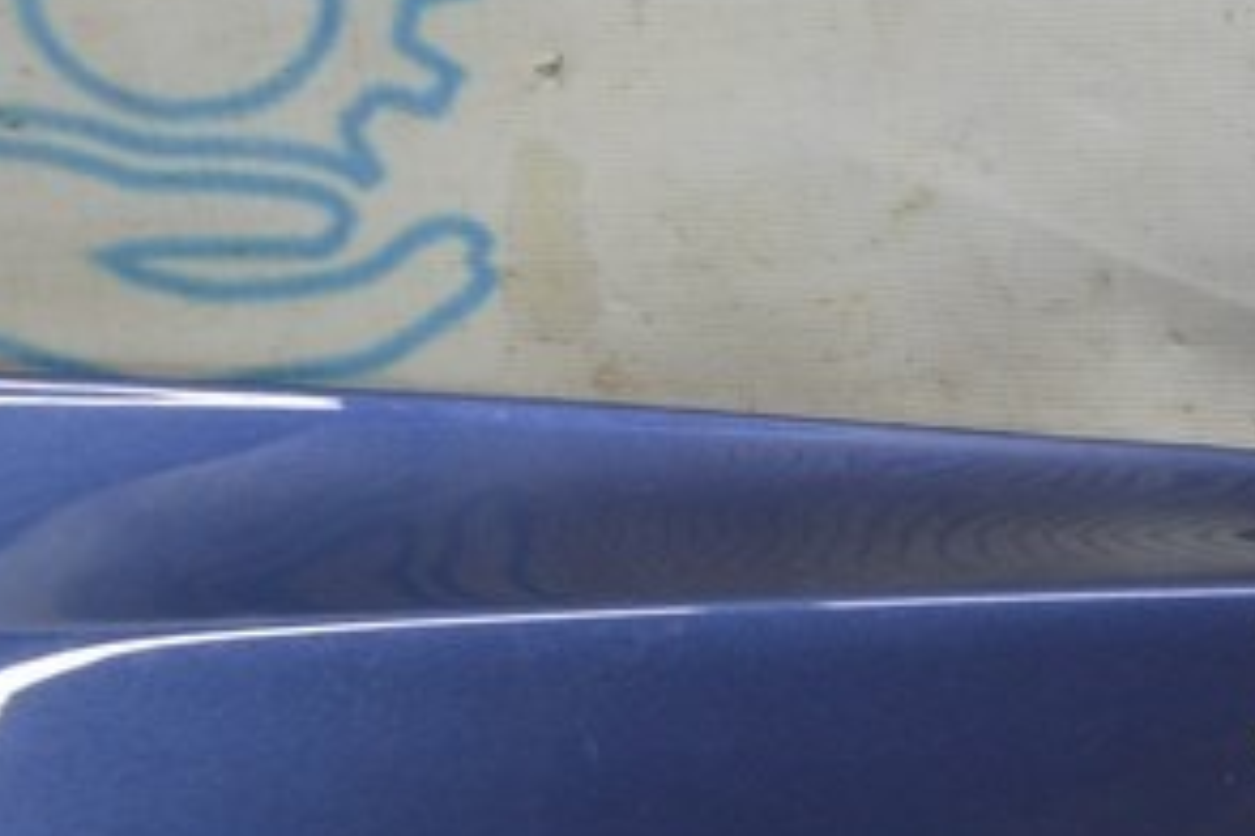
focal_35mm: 162
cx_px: 1622
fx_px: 5638
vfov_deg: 8.5
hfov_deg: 12.3
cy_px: 228
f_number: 5.6
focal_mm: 31
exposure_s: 1/20
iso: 400
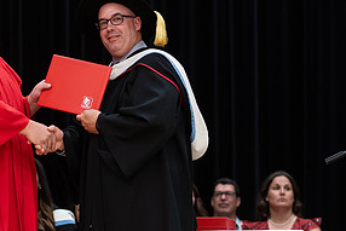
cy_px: 175
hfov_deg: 9.1
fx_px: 2154
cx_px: 24
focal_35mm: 224
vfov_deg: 6.1
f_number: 2.8
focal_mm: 85
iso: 1000
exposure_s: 1/200
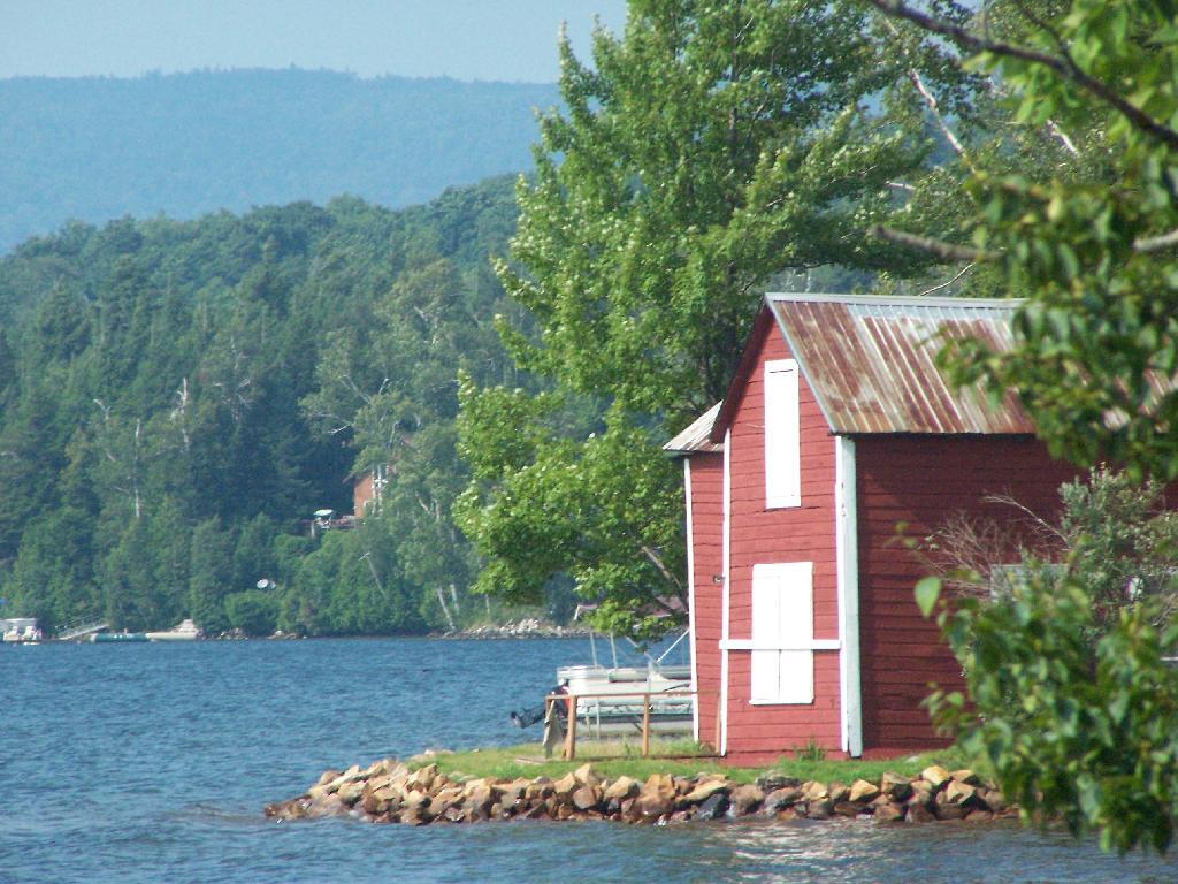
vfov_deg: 3.9
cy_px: 442
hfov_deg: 5.2
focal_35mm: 380
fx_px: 12932
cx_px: 589
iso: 400
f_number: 5
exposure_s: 1/640
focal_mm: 63
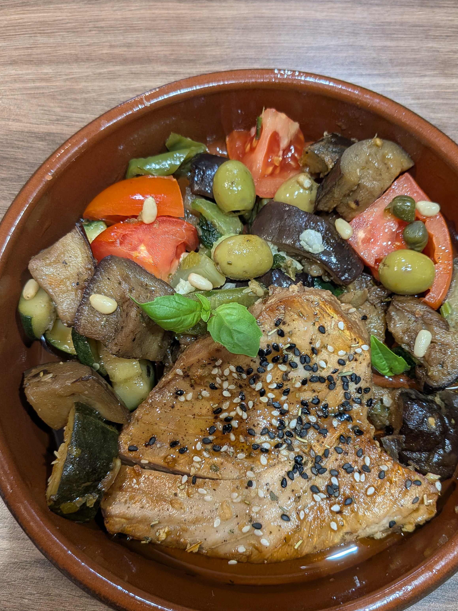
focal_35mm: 31
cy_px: 311
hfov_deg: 45.2
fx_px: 547
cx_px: 271
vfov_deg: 58.3
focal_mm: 4.53
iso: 43
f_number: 1.7
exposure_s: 1/100
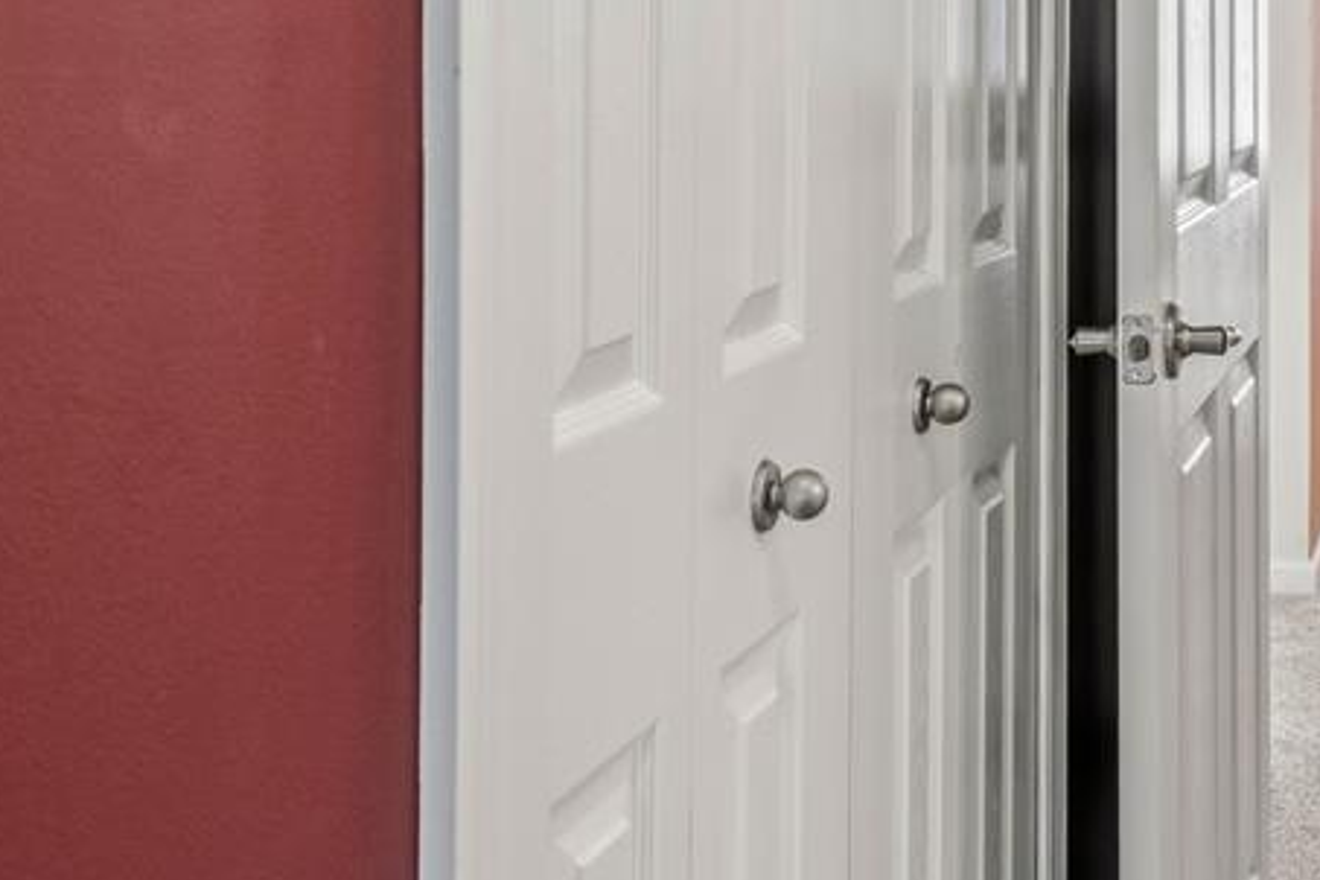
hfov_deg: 29.8
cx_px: 1425
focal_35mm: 61
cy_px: 32
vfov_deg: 21.6
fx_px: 2236
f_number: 7.1
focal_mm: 18
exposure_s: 1/2
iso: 800
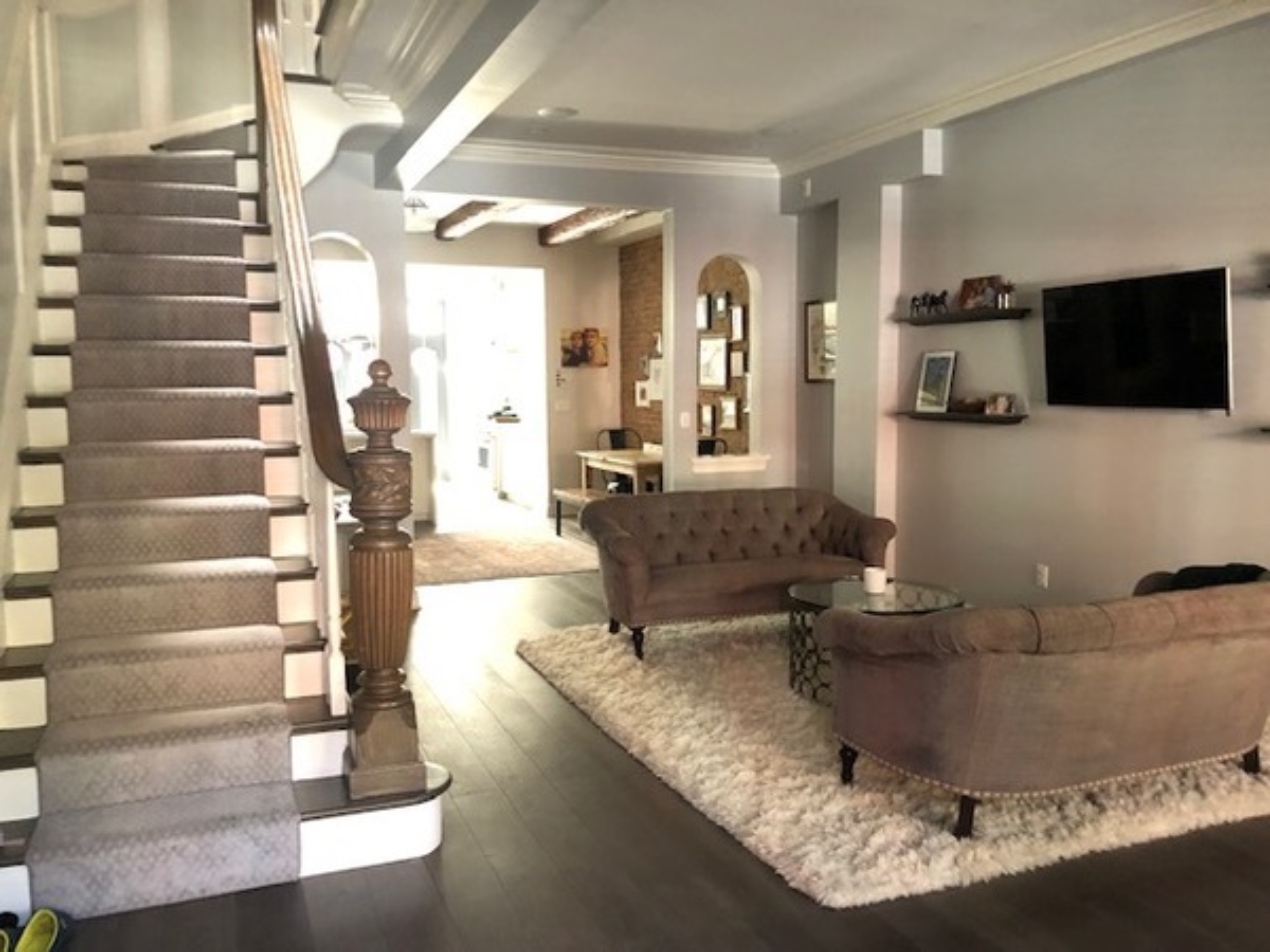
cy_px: 476
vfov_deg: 49.7
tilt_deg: -6.0
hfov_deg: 63.4
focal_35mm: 28
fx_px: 1027
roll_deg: +1.0
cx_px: 635
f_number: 1.8
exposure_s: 1/4
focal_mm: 3.99
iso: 100
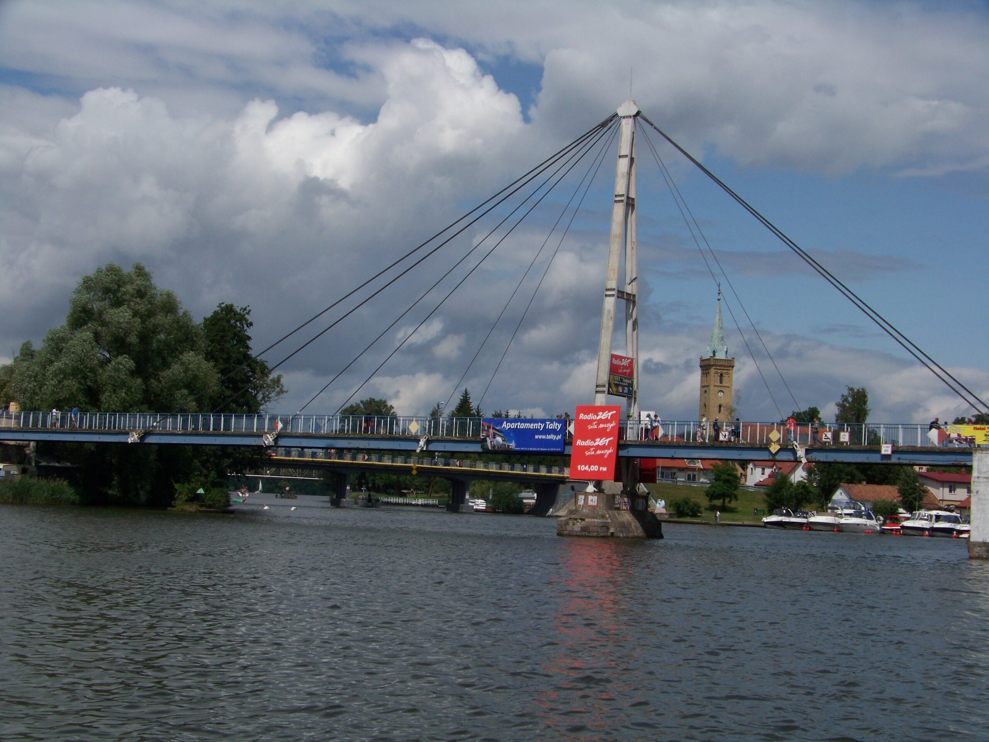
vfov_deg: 26.6
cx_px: 494
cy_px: 371
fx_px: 1571
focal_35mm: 55
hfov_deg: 34.9
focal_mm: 9.36
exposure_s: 1/800
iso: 67
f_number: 6.3
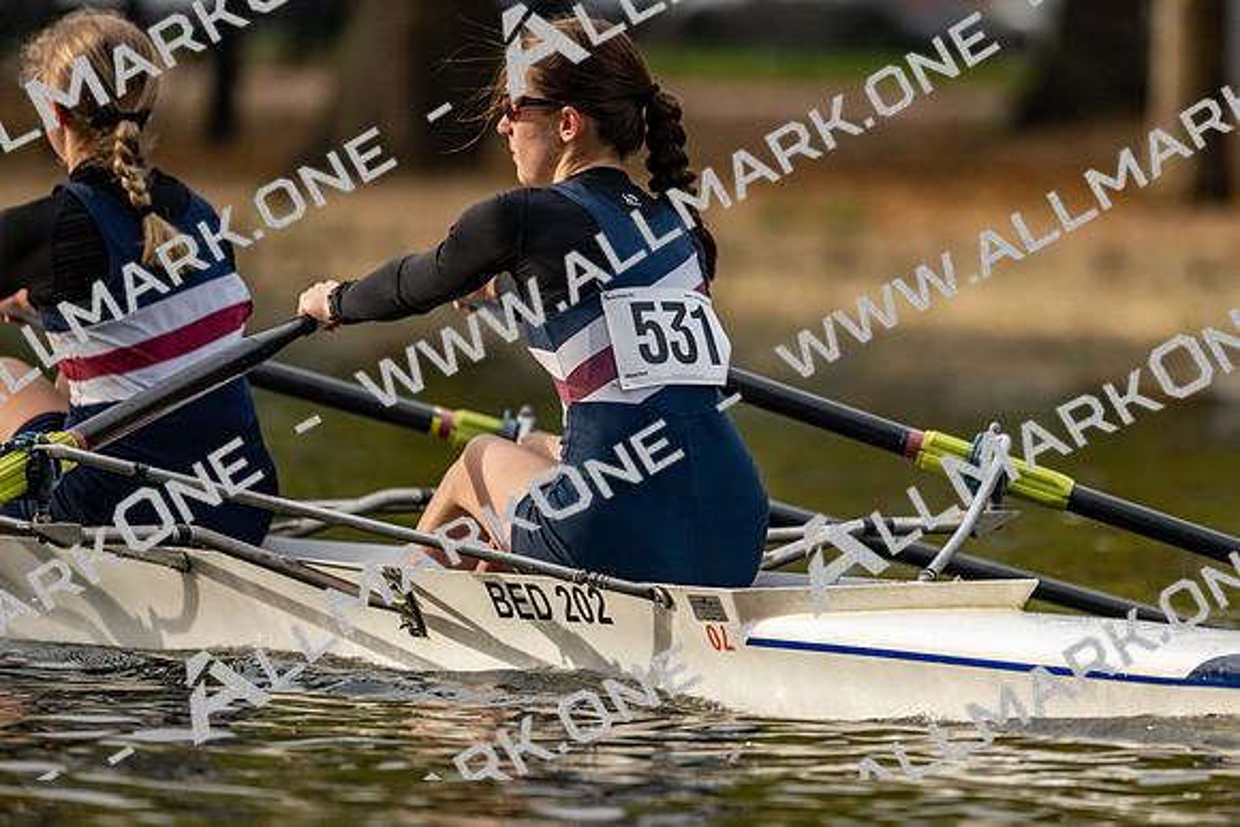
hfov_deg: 5.2
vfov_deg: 3.4
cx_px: 620
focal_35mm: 400
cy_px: 414
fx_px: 13780
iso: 1600
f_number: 4.5
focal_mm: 400
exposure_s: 1/2500
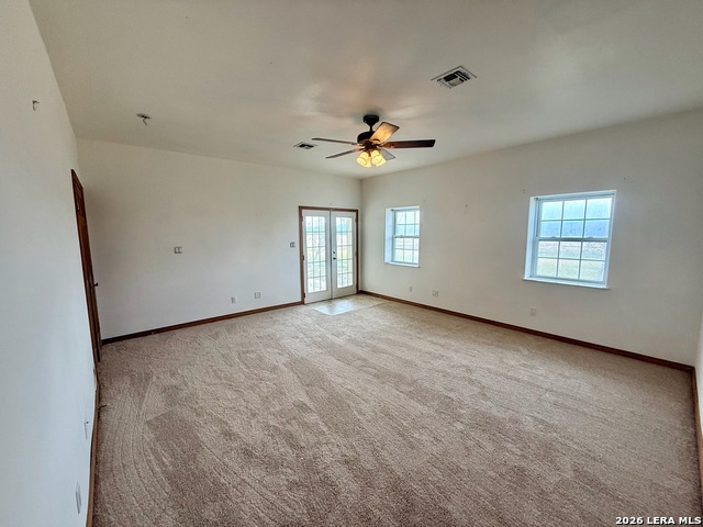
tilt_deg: -6.5
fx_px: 284
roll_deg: +0.7
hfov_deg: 102.1
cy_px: 264
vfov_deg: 85.7
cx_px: 352
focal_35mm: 14
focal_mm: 2.22
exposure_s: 1/120
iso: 125
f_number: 2.2
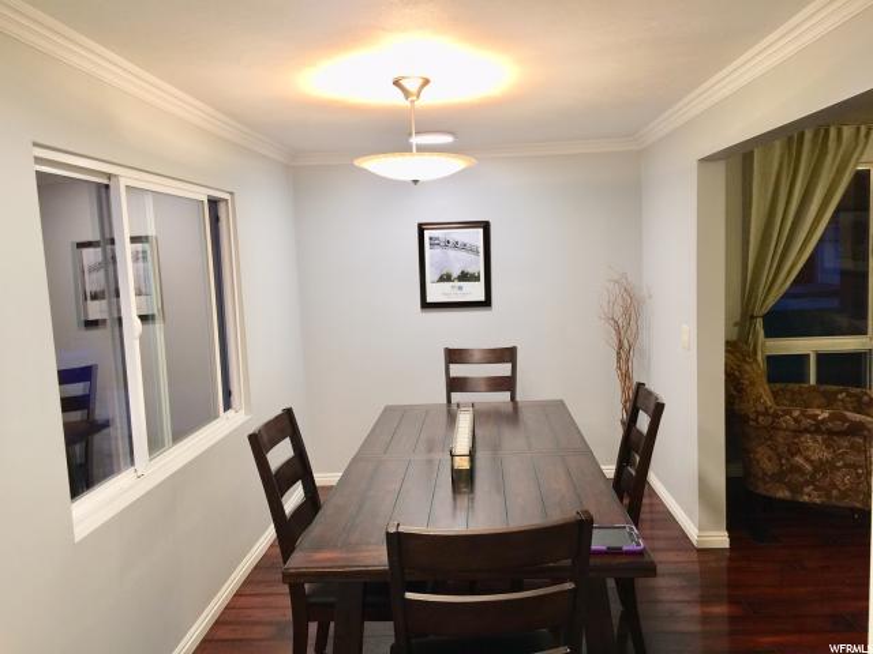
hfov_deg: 61.7
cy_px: 327
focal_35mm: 29
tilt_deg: -5.6
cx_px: 436
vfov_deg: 48.2
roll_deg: +2.1
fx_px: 731
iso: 40
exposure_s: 1/15
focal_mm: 4.15
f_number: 2.2
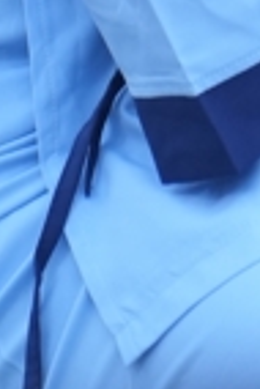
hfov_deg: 1.8
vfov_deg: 2.6
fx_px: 8386
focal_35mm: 776
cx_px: 509
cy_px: -593
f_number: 3.2
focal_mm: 113
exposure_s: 1/125
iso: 1250
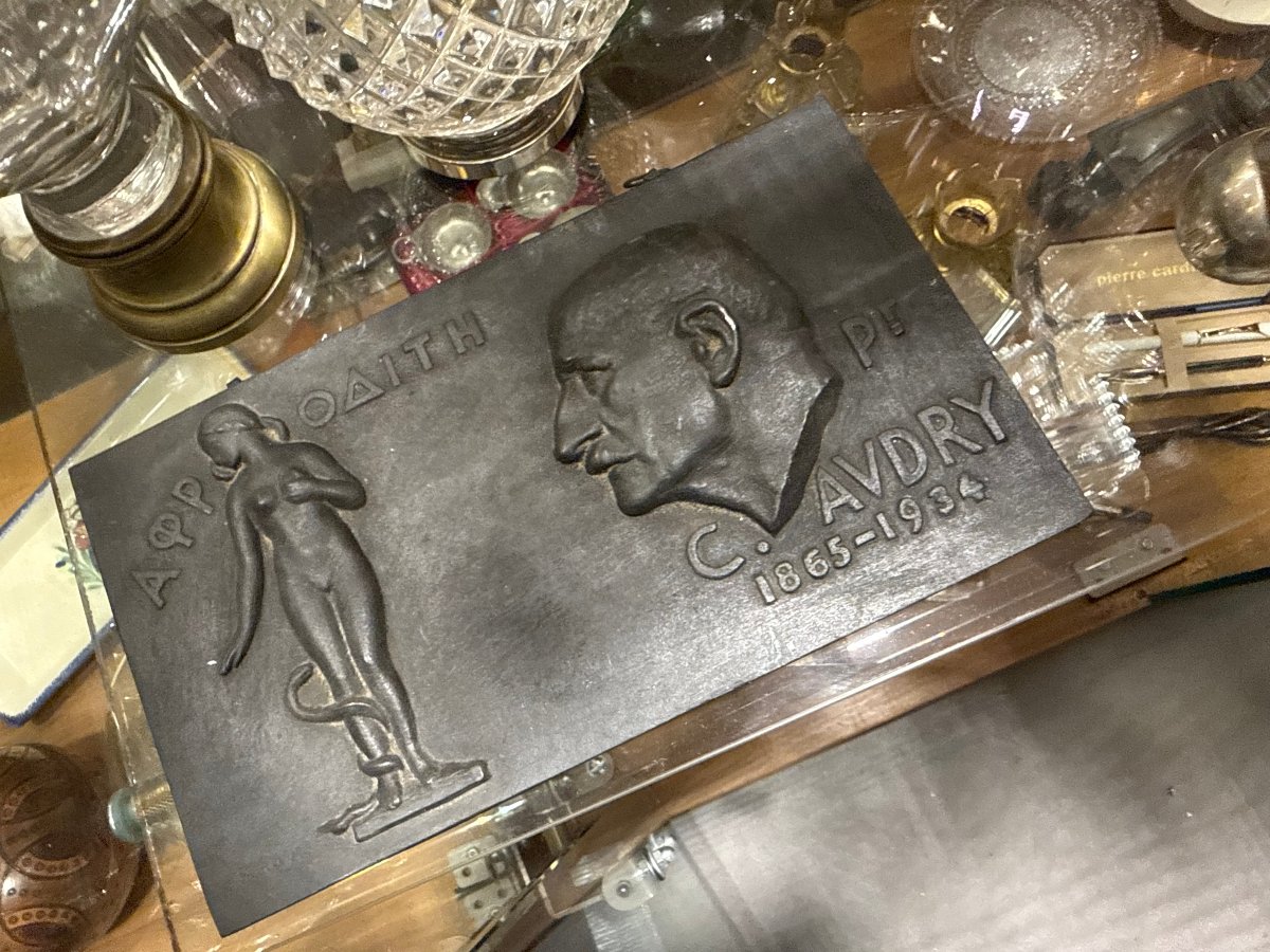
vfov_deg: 56.8
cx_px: 635
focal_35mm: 24
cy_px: 476
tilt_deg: -73.5
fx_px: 881
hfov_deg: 71.6
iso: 400
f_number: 2.2
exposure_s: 1/50
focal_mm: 2.22
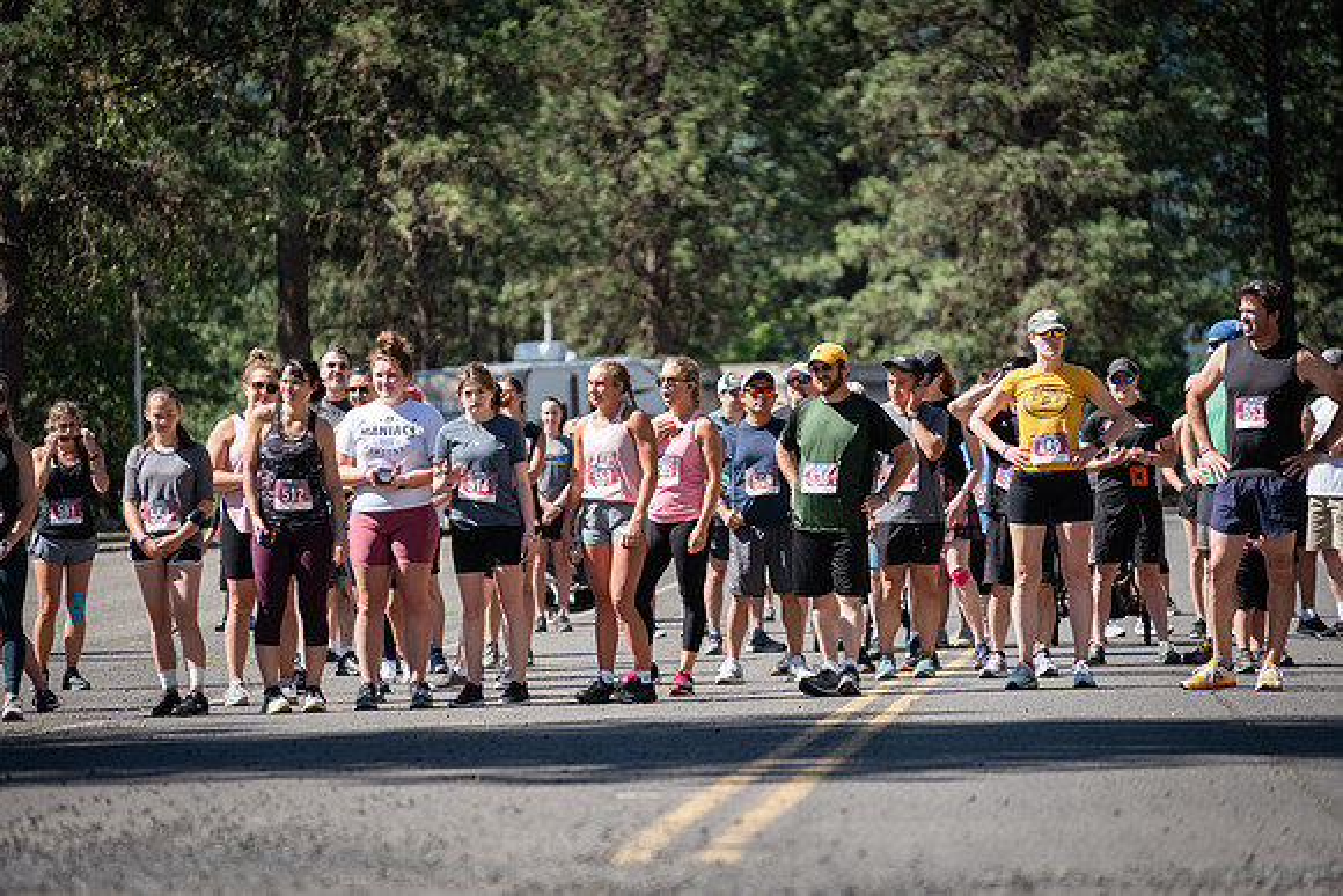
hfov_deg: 10.3
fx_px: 7463
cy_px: 448
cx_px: 672
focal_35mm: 200
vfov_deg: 6.9
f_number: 4
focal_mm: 200
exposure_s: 1/500
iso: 100
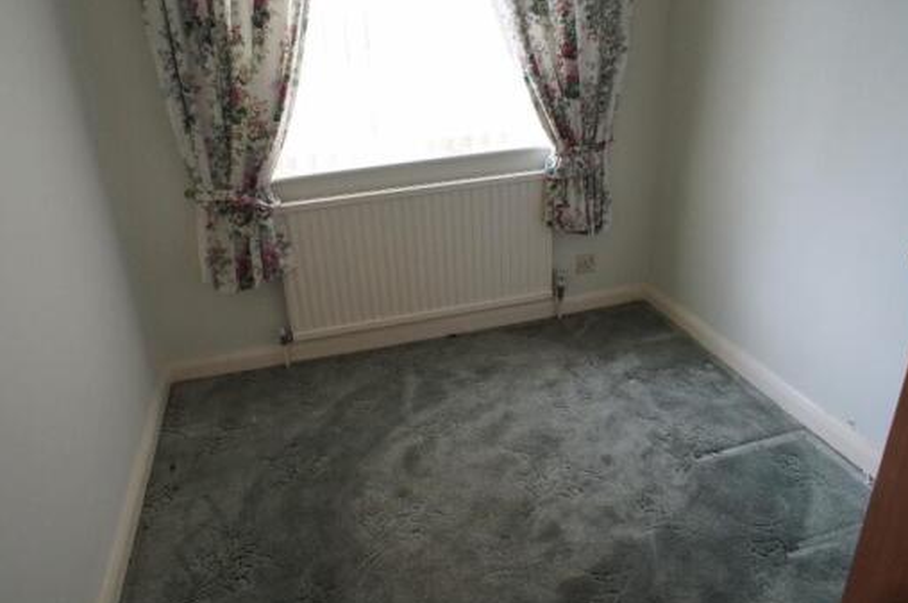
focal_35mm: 31
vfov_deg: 42.0
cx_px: 399
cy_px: 242
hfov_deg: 60.2
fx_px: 781
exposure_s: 1/160
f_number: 4
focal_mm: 16
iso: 1250
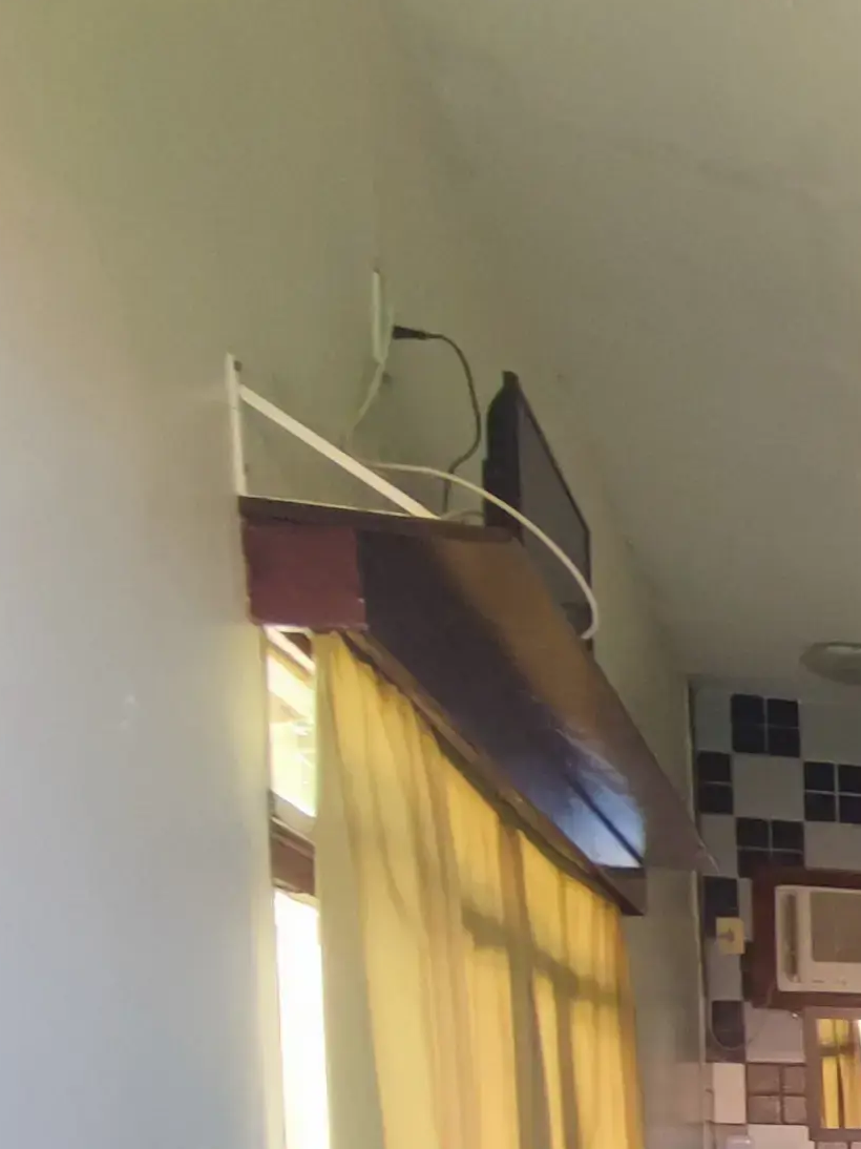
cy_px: 1289
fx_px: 1493
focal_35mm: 45
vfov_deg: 35.4
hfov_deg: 20.6
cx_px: 1605
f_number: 2.2
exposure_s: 1/60
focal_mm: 1.65
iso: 126
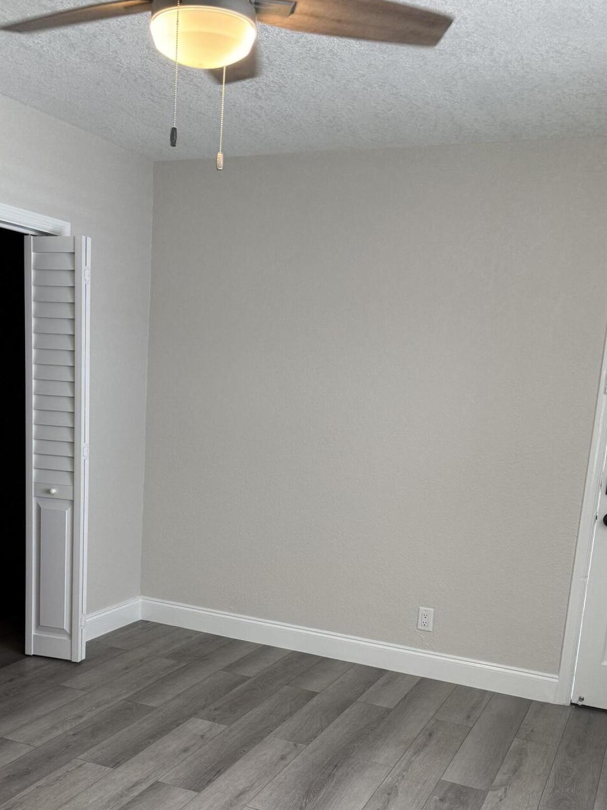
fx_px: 889
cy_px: 568
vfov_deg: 47.8
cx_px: 233
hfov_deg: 37.5
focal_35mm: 38
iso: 200
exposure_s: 1/120
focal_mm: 6.76
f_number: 1.78
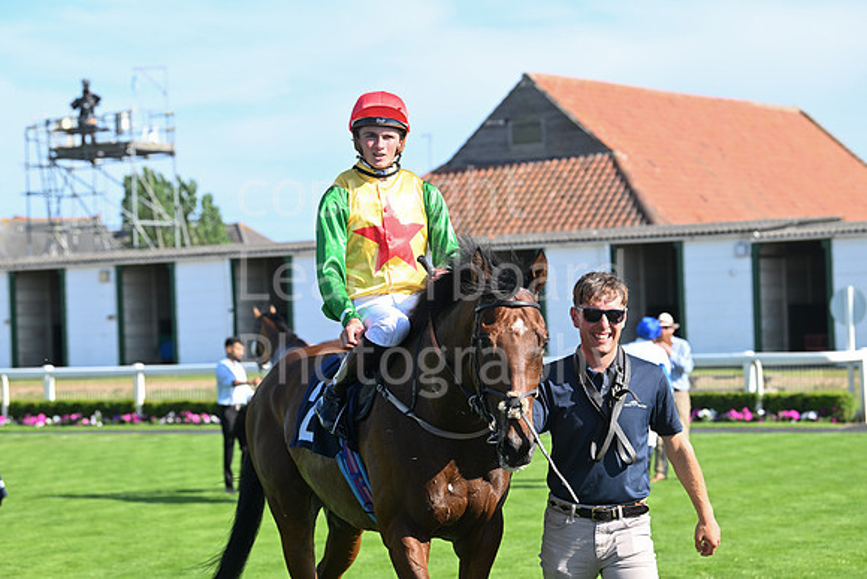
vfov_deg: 12.5
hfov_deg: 18.6
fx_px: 2650
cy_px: 290
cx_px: 434
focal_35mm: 110
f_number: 5.6
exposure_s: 1/800
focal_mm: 110
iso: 400
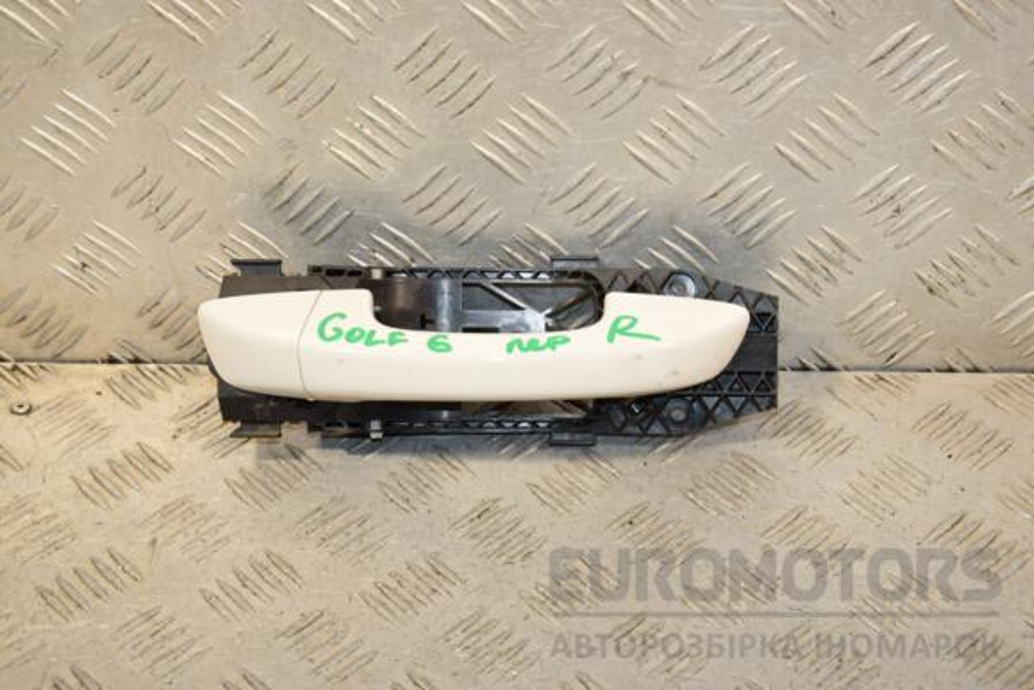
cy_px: 345
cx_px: 517
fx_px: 2068
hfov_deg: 28.1
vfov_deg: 18.9
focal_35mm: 72
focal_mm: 48
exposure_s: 1/200
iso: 800
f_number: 8
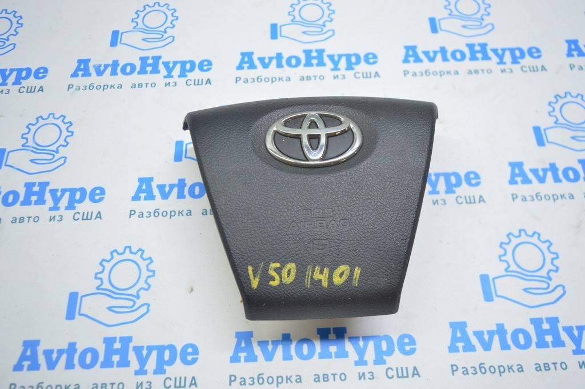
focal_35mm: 30
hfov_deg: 62.0
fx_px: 487
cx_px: 292
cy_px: 194
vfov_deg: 43.5
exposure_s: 1/50
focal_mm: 20
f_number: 3.5
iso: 400
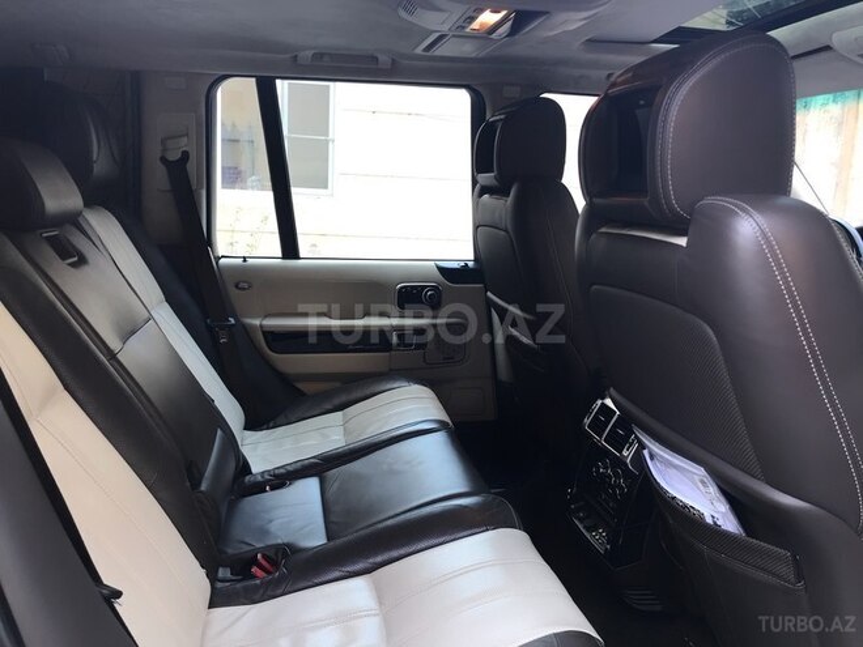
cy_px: 324
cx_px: 432
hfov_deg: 63.4
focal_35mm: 28
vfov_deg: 49.7
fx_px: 698
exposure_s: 1/60
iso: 25
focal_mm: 3.99
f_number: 1.8
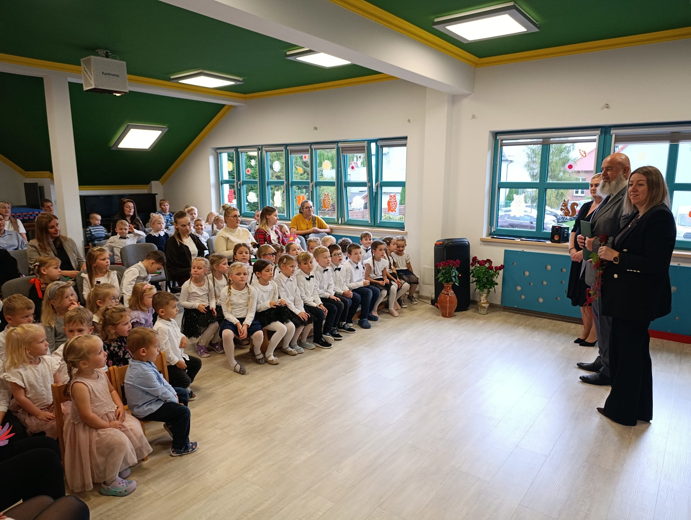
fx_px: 460
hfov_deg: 73.8
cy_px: 260
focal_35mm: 23
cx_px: 346
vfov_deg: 59.0
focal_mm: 6.11
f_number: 1.65
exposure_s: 1/100
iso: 854
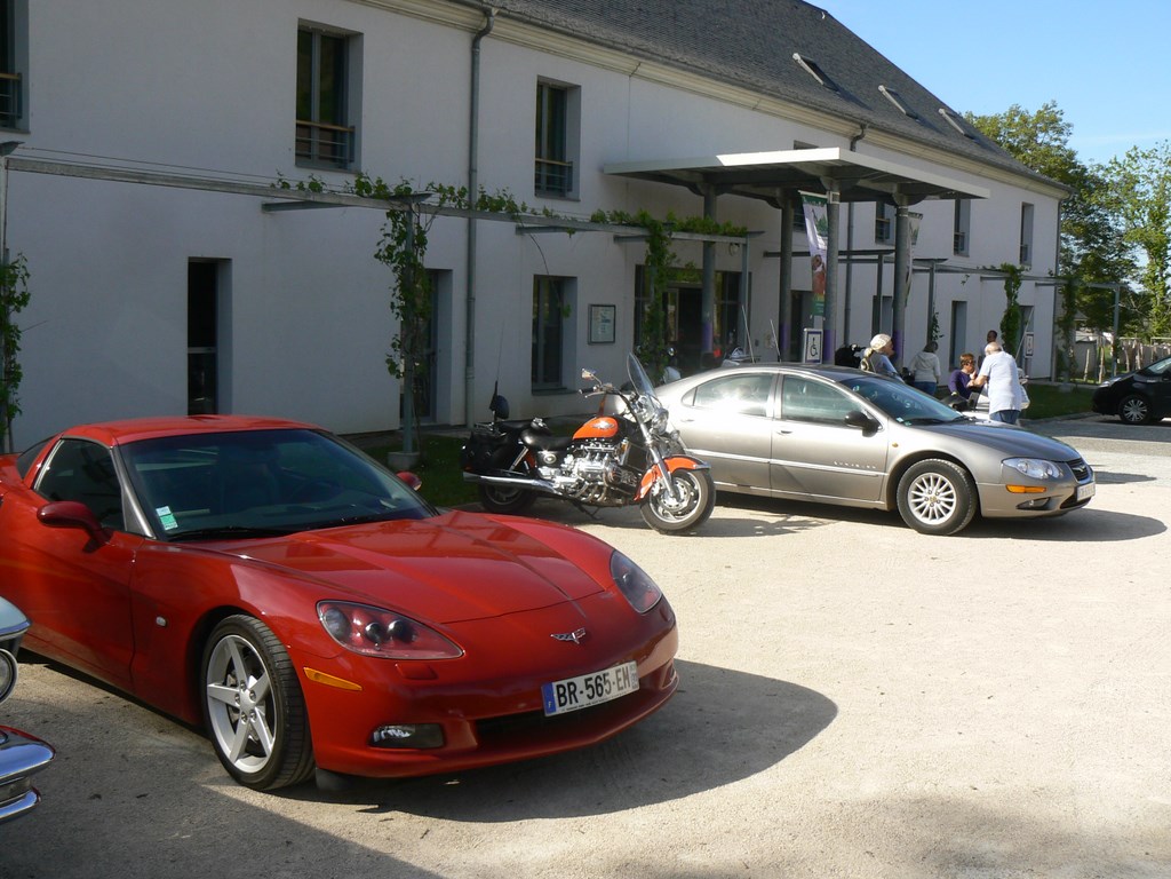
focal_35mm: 36
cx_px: 586
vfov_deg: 39.7
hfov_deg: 51.4
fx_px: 1218
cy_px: 440
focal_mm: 6
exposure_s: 1/320
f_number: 5.6
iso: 80
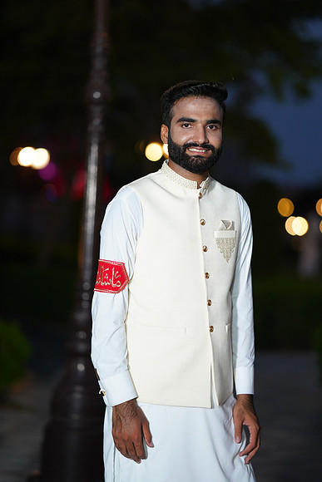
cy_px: 241
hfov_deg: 16.1
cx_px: 161
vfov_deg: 23.9
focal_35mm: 85
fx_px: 1140
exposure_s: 1/200
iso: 1250
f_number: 1.4
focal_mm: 85
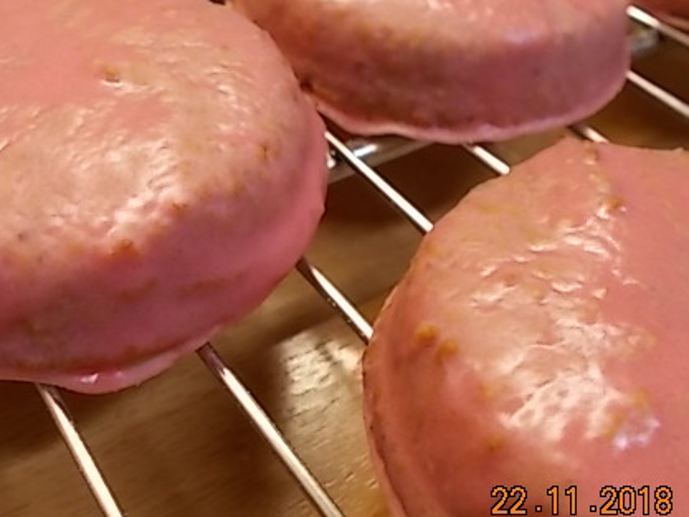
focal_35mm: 46
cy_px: 198
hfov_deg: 40.4
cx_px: 197
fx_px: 916
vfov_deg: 31.4
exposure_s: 1/25
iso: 125
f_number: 3.4
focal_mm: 5.3
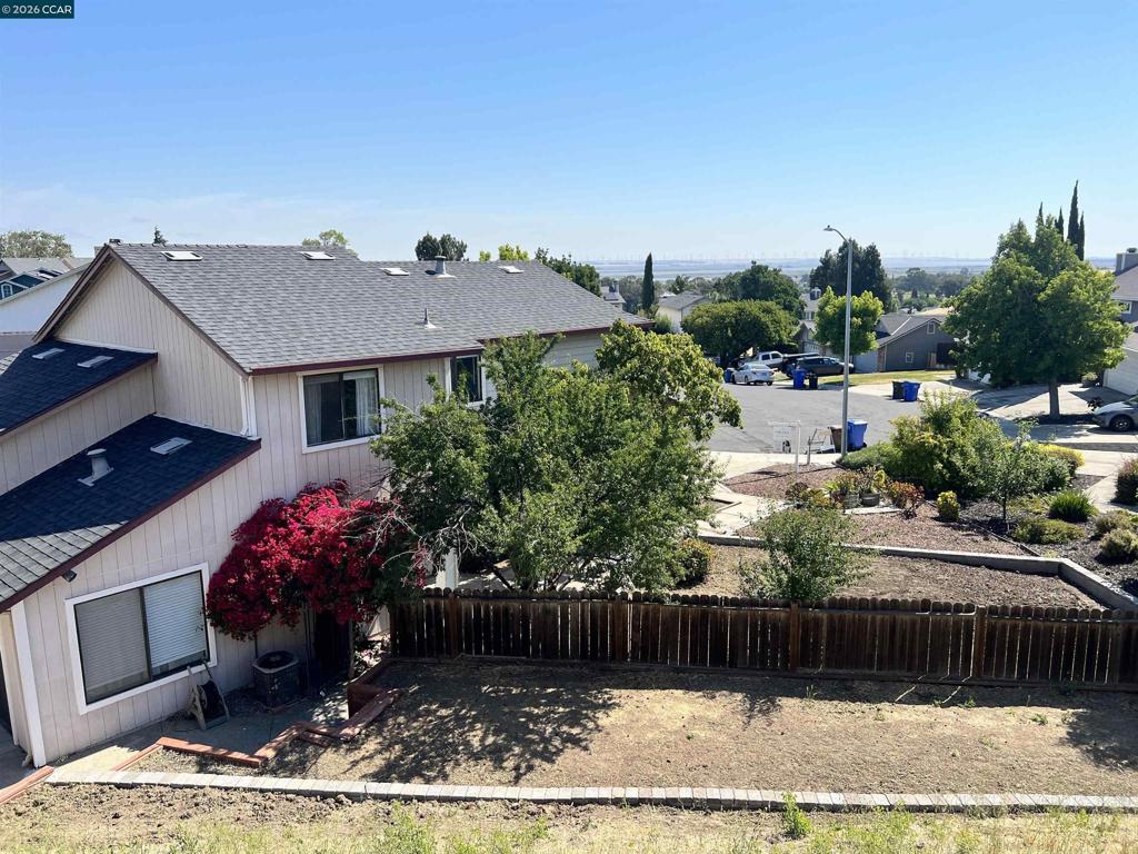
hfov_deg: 67.3
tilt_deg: -11.7
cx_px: 569
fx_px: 855
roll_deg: +1.3
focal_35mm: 26
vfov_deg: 53.1
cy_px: 427
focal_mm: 5.7
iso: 50
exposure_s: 1/4444
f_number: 1.5
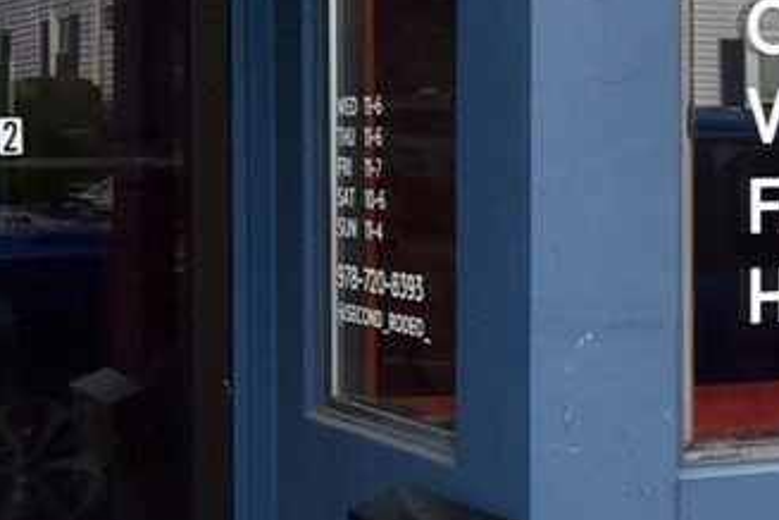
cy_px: 206
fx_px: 2034
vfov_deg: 14.5
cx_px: 622
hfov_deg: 21.4
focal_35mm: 94
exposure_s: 1/250
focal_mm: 10
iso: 220
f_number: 5.6
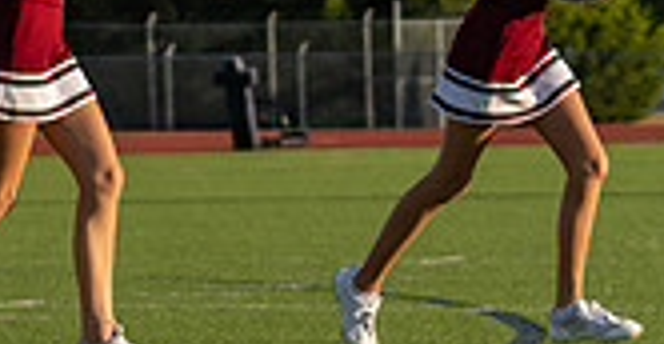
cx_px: 106
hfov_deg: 7.4
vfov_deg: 3.8
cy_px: 104
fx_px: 5133
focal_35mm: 297
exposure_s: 1/2000
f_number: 2.8
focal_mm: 70
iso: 100
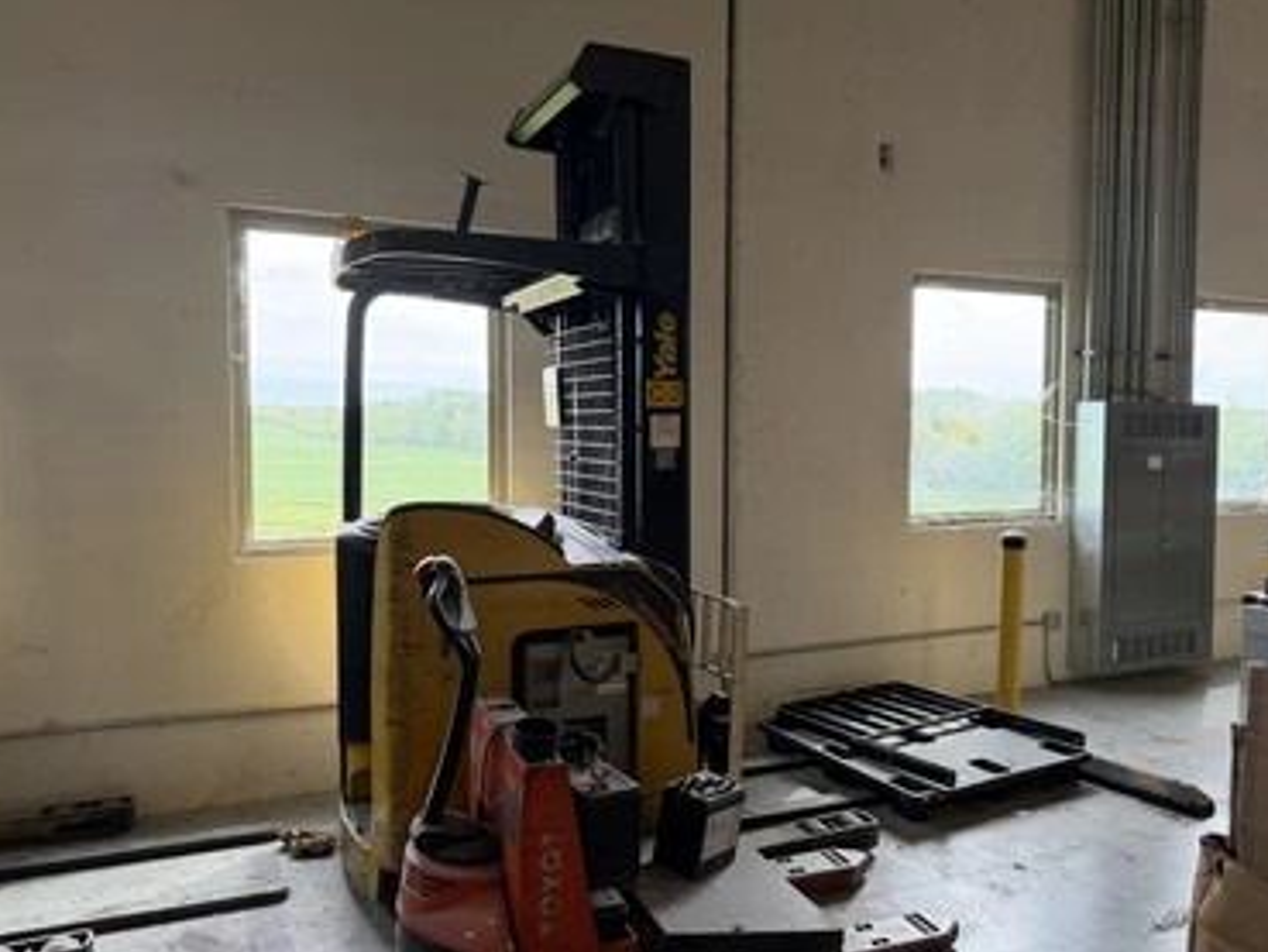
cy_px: 481
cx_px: 653
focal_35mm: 26
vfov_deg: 53.1
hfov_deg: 67.3
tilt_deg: -4.0
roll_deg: -0.6
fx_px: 953
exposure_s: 1/222
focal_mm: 6.76
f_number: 1.78
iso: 160
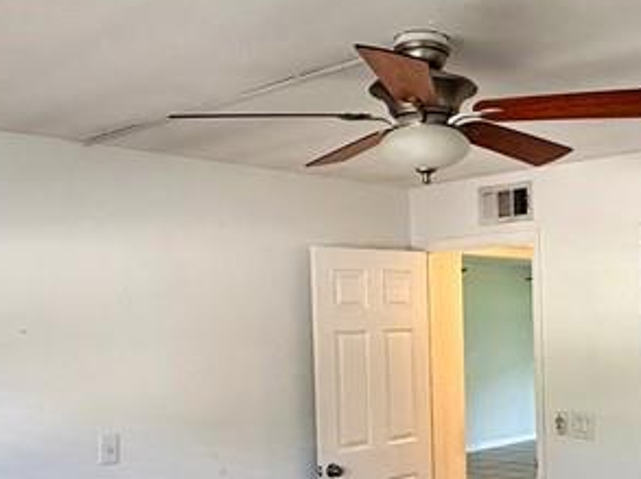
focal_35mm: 49
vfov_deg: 29.2
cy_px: 357
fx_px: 906
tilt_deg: -2.0
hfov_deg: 37.7
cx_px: 499
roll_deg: +0.8
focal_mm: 2.22
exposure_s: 1/120
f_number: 2.2
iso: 320
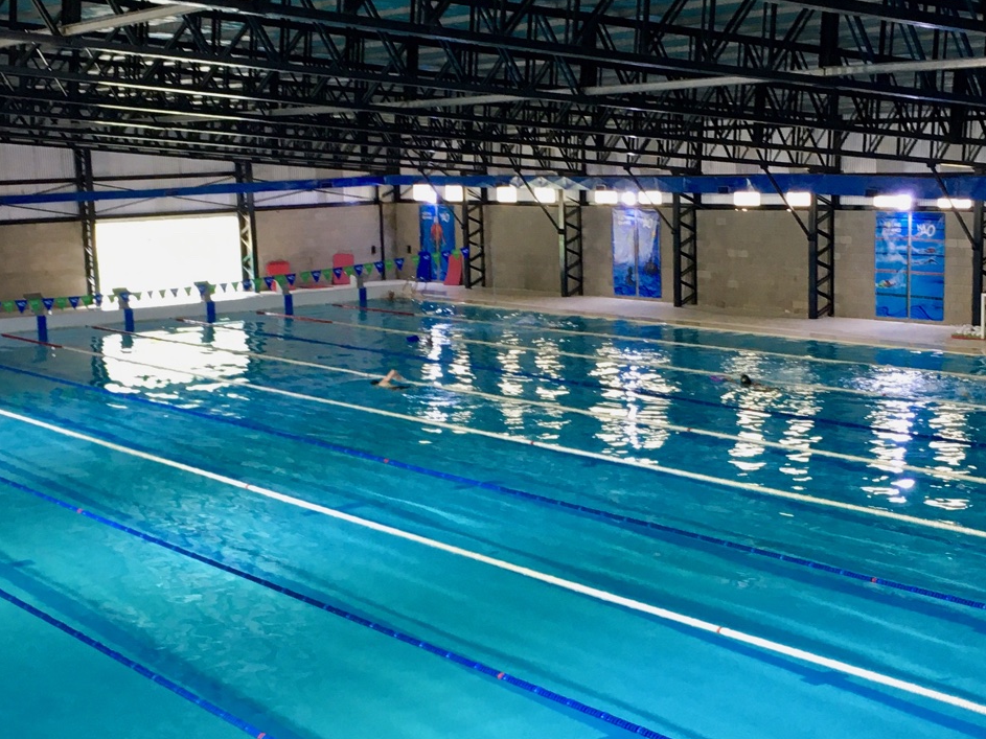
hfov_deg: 30.7
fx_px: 1794
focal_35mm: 63
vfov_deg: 23.2
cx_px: 500
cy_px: 480
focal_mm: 4.15
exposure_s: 1/33
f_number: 2.2
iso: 80
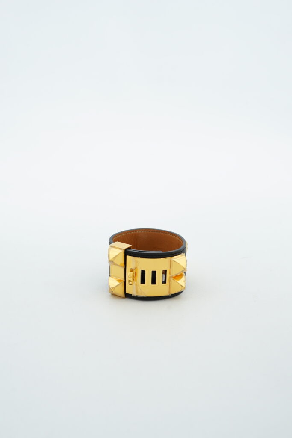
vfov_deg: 39.6
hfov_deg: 27.0
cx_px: 146
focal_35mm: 50
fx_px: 608
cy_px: 219
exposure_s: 1/25
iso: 640
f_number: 6.3
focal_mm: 50
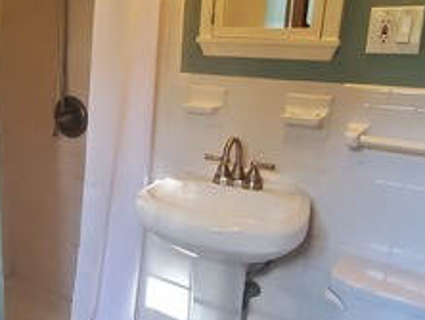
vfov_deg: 36.9
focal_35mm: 39
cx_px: 60
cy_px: 153
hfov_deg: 44.4
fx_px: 479
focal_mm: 1.8
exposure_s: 1/60
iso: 250
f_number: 2.2
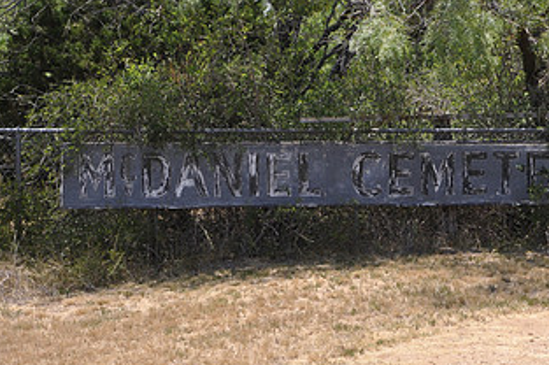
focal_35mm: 125
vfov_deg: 11.0
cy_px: 182
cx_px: 386
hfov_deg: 16.4
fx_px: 1903
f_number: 6.3
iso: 200
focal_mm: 45
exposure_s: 1/160
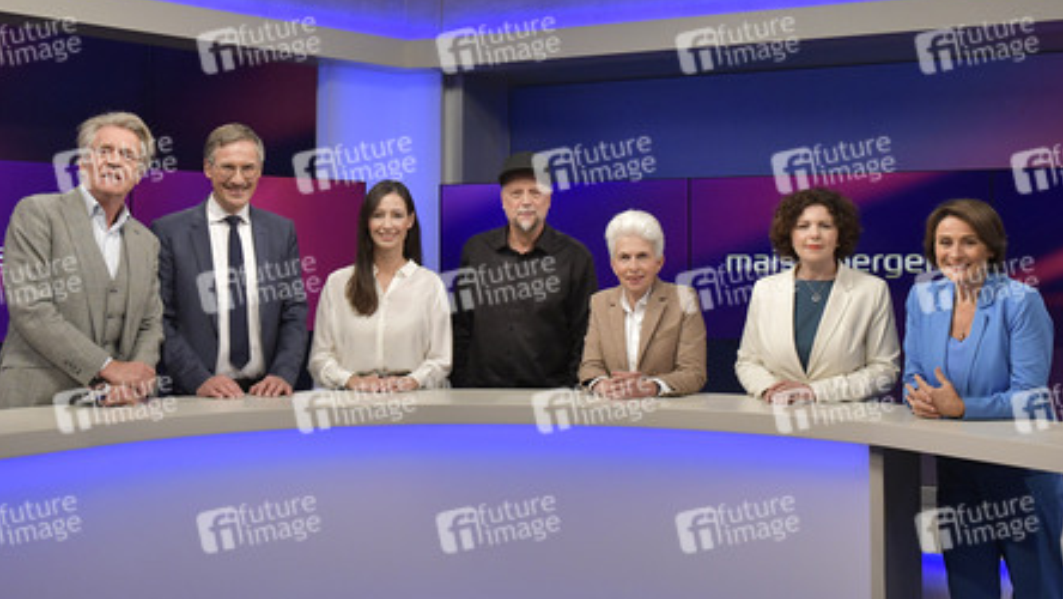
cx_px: 530
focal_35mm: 34
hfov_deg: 58.0
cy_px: 345
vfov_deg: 34.6
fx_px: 959
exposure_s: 1/200
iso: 2500
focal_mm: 32
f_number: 6.3
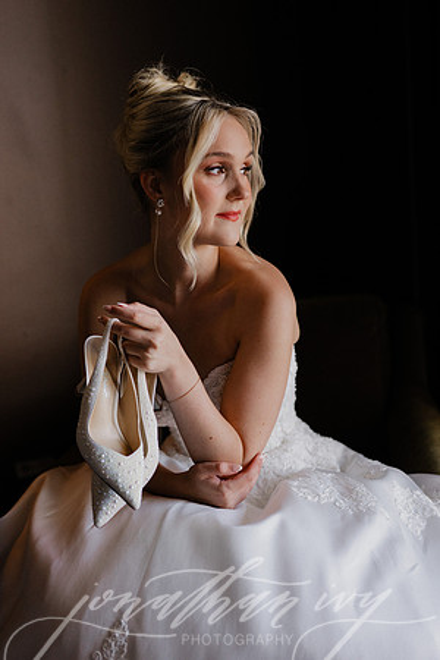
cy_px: 330
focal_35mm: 50
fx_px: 917
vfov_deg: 39.6
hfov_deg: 27.0
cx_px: 220
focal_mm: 50
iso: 1000
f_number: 2.5
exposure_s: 1/640
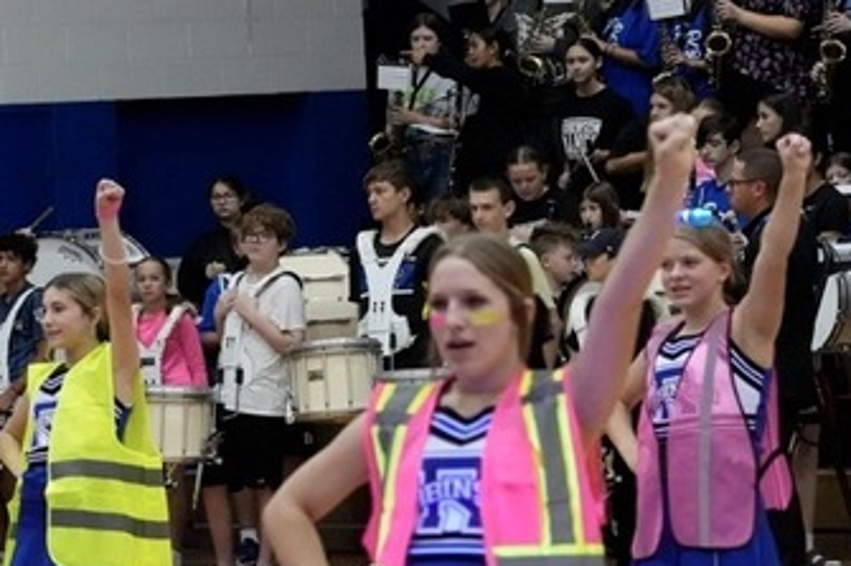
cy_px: 386
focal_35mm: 281
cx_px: 285
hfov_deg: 7.3
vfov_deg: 4.9
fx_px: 6639
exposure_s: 1/320
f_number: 5.6
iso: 10000
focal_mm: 92
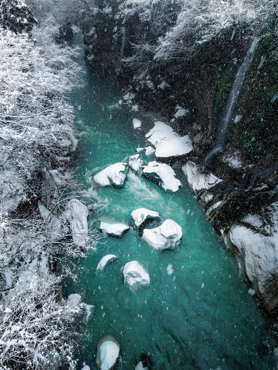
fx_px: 235
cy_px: 121
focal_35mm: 22
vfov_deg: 73.9
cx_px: 128
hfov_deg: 61.0
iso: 250
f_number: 10
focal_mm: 7
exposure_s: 1/40
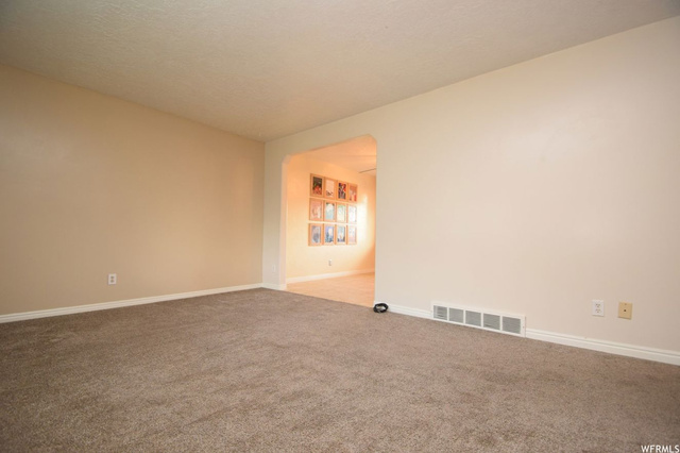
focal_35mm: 15
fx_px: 283
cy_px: 226
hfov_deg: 100.4
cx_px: 340
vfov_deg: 77.3
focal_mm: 10
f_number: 4
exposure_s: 1/60
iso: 800
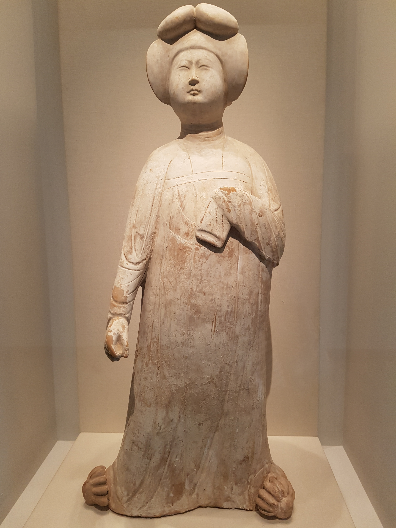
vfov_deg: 67.3
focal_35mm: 26
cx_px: 198
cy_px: 264
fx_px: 397
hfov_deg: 53.1
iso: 125
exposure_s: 1/50
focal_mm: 4.2
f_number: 1.7
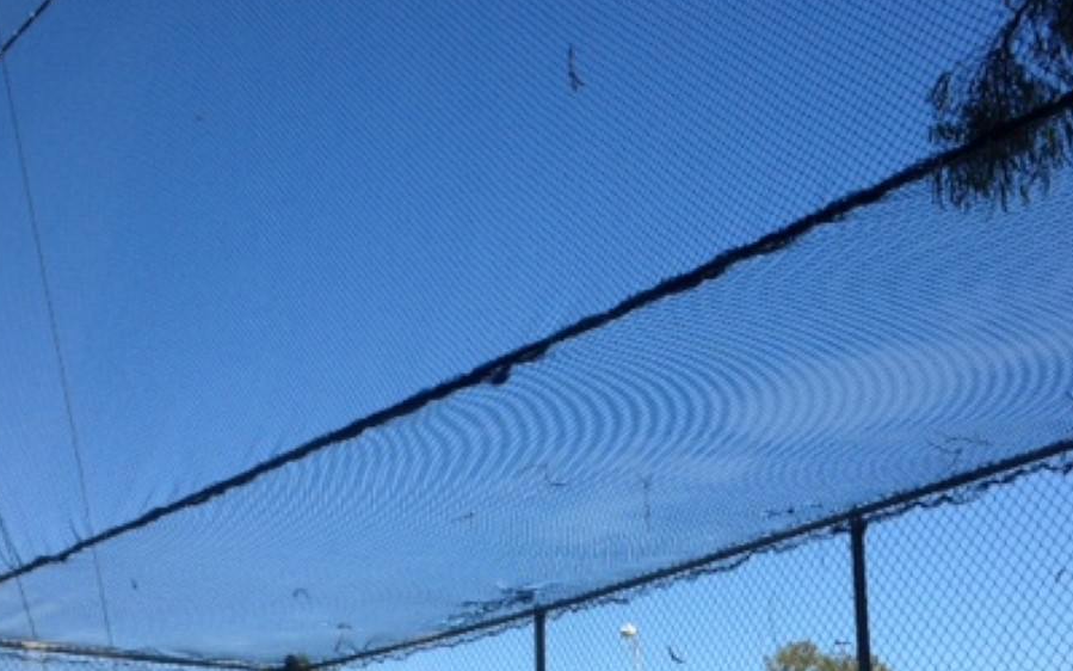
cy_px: 554
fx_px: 1638
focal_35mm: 56
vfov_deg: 22.8
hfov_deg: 36.3
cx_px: 575
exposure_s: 1/1205
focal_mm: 4.12
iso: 50
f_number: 2.4
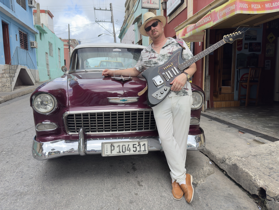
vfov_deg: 56.8
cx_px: 140
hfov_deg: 71.6
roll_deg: +0.6
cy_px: 105
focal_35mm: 24
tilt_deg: -7.4
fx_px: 193
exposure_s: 1/1370
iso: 100
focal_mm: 6.76
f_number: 1.78
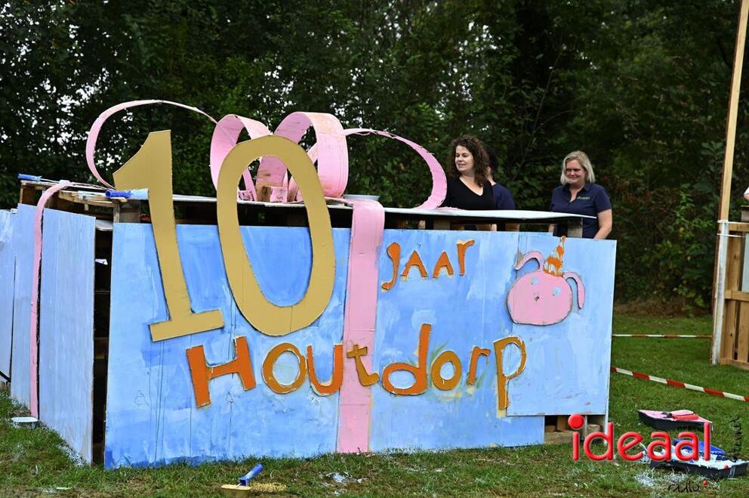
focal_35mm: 62
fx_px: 1288
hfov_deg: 32.4
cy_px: 249
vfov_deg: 21.9
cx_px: 374
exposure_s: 1/250
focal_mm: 62
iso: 200
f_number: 4.5
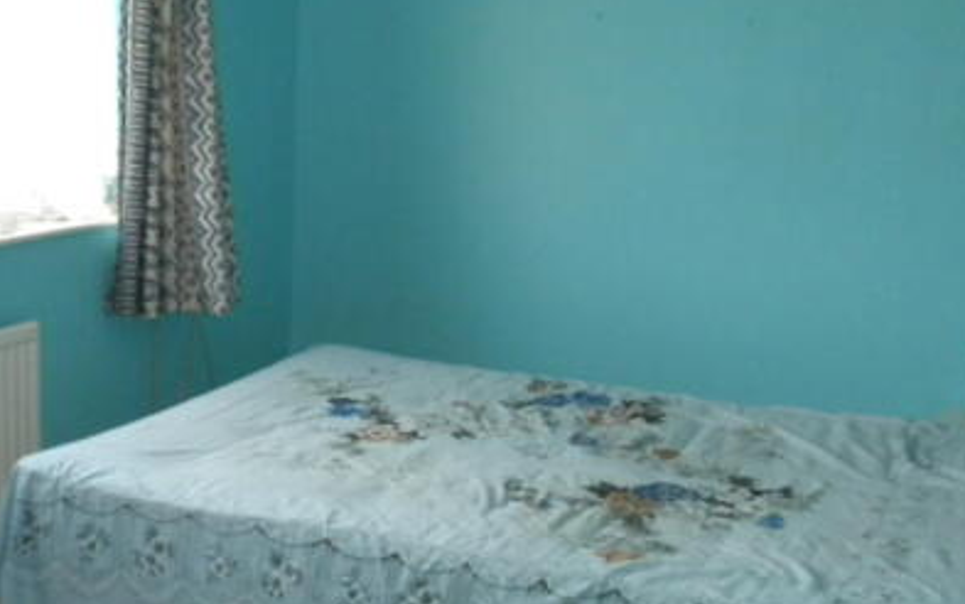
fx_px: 1447
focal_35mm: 55
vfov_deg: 23.6
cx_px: 478
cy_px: 347
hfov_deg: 36.9
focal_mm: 6.3
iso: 400
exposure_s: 1/30
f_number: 3.1
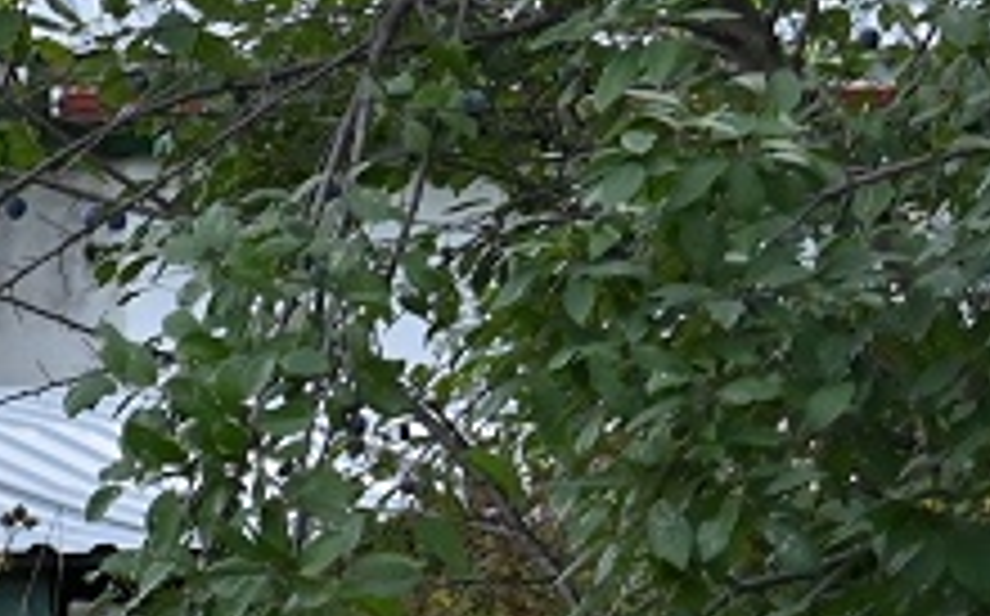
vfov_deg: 3.1
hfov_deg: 4.9
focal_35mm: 417
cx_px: -1562
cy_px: 535
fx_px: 11239
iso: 450
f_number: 4.5
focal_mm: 50
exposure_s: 1/1000
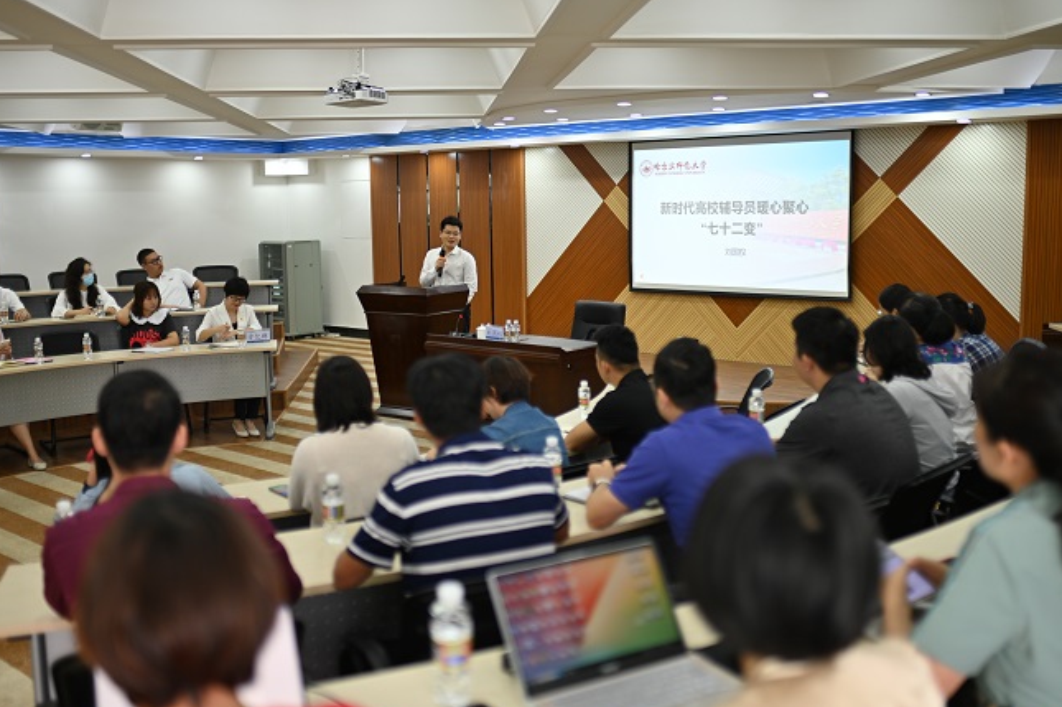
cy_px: 349
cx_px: 542
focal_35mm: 38
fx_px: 1120
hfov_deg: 50.7
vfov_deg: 35.0
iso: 100
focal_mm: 35
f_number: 1.4
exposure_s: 1/100
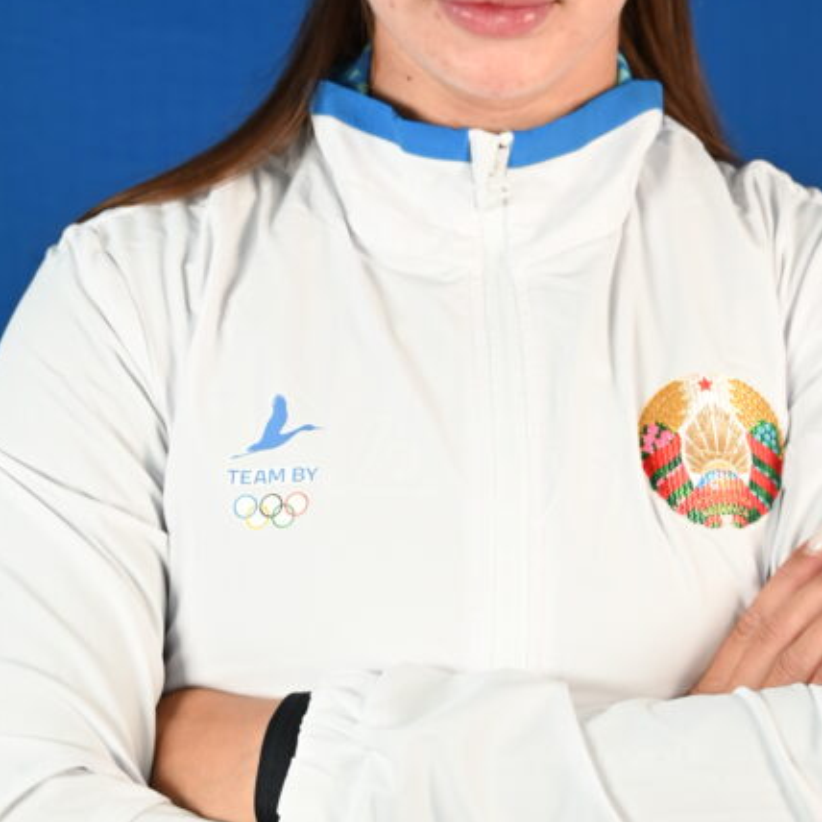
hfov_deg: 18.1
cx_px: 484
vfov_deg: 18.1
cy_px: 499
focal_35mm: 96
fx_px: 2579
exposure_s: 1/60
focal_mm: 42
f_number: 4.8
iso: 500
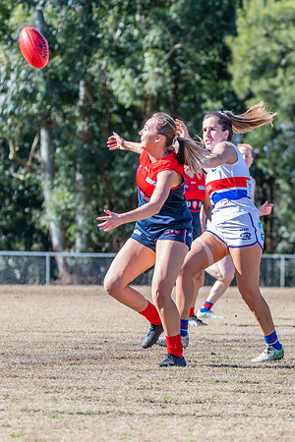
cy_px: 229
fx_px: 4213
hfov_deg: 4.0
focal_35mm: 343
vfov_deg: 6.0
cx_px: 261
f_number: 7.1
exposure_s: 1/1250
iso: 800
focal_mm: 220
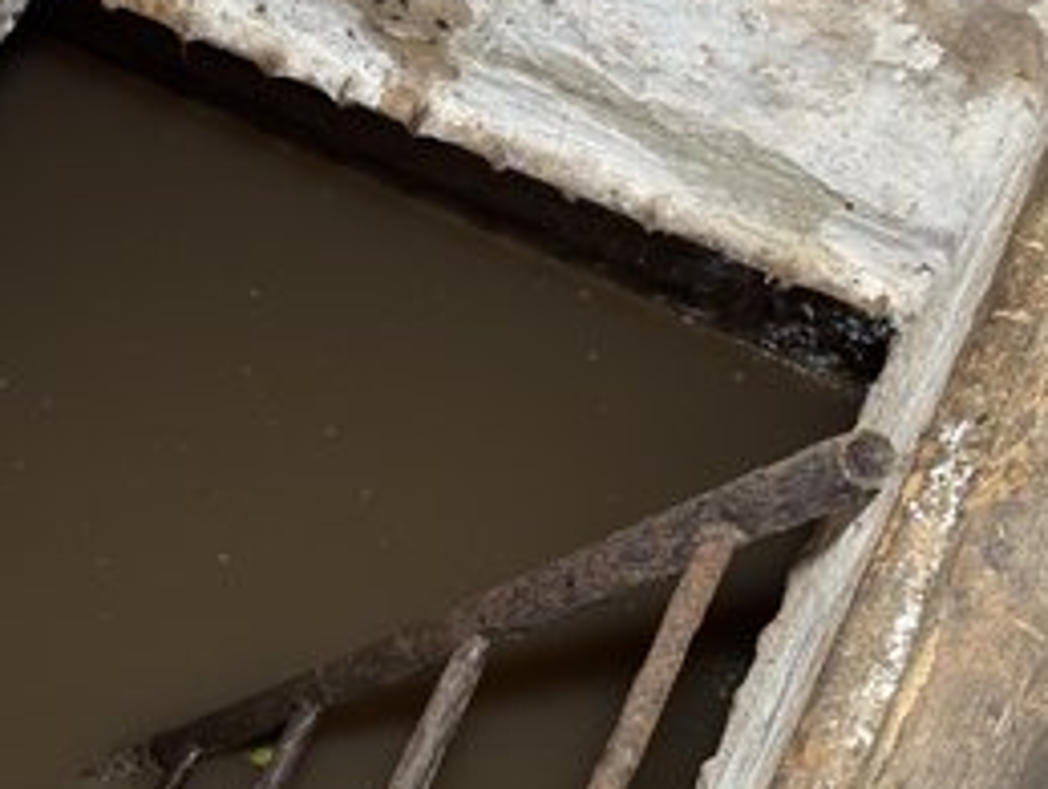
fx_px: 2243
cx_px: 283
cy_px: 417
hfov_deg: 26.0
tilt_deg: -61.2
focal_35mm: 74
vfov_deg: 19.9
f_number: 1.78
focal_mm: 6.76
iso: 250
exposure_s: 1/41
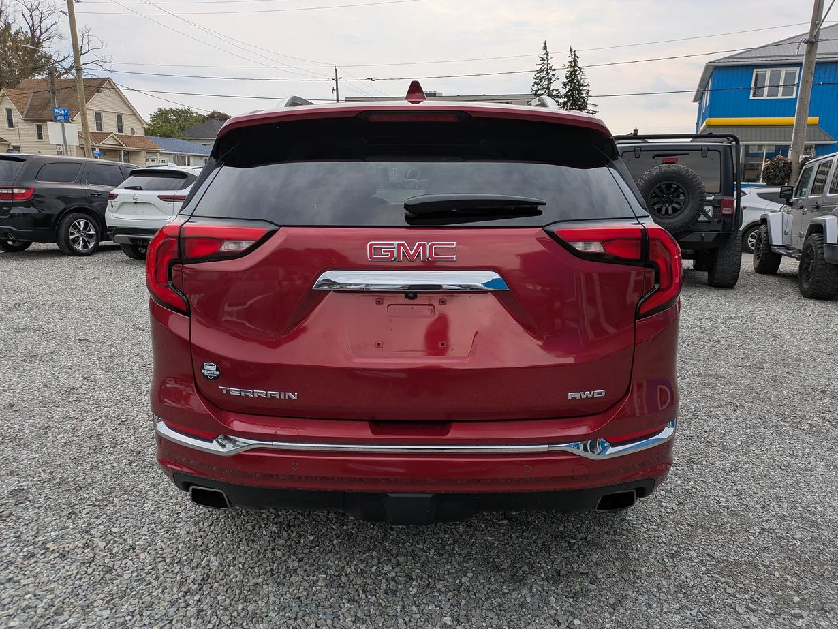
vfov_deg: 53.1
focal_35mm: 26
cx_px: 427
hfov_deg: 67.3
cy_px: 311
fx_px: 630
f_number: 1.89
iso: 44
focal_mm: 5.43
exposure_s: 1/534
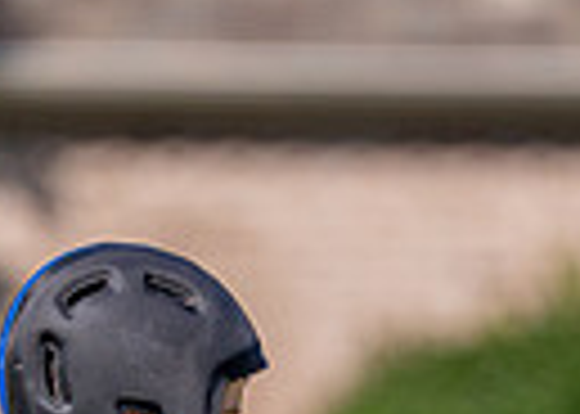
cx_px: 164
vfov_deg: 1.2
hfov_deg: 1.7
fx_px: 20069
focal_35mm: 1219
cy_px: 863
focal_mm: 200
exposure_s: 1/6400
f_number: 2.8
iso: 250
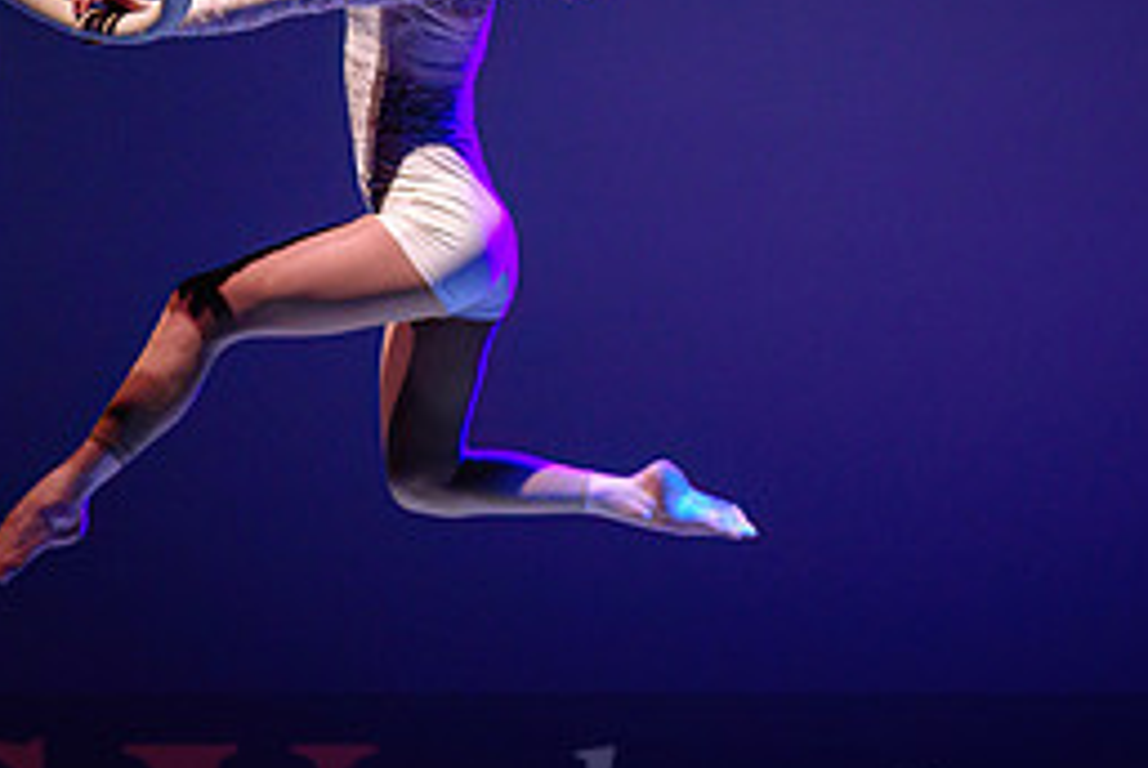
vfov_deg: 10.1
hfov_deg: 15.0
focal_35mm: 136
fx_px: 4342
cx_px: 935
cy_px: 365
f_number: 1.2
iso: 1600
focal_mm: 50
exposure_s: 1/400
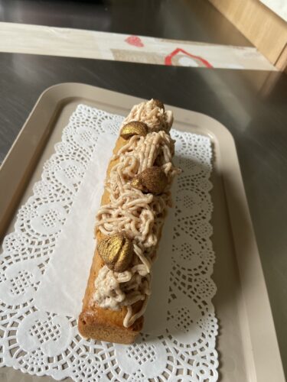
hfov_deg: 53.1
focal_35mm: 26
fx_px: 287
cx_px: 144
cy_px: 191
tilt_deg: -47.3
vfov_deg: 67.3
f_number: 1.8
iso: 125
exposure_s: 1/121
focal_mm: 4.25
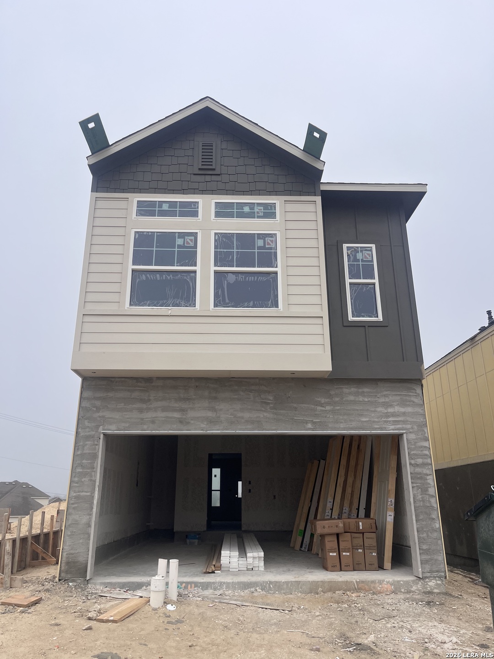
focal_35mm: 26
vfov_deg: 67.3
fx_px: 495
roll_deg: +0.2
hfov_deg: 53.1
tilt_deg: +20.0
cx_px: 247
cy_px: 330
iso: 50
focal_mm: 5.1
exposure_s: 1/4854
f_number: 1.6
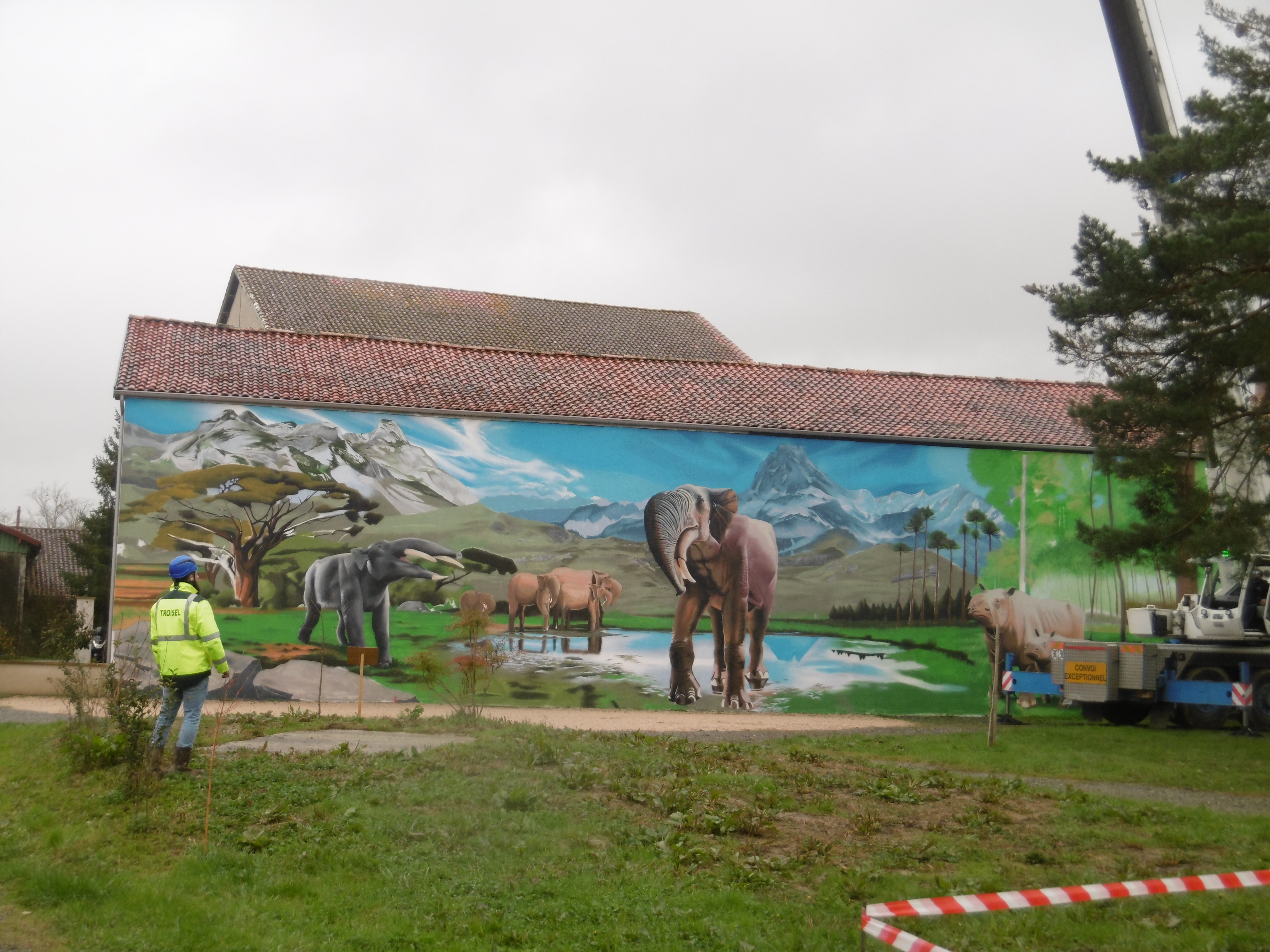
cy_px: 476
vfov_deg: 28.6
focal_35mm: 51
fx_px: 1871
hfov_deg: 37.5
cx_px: 635
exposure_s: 1/200
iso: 100
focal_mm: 9.2
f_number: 4
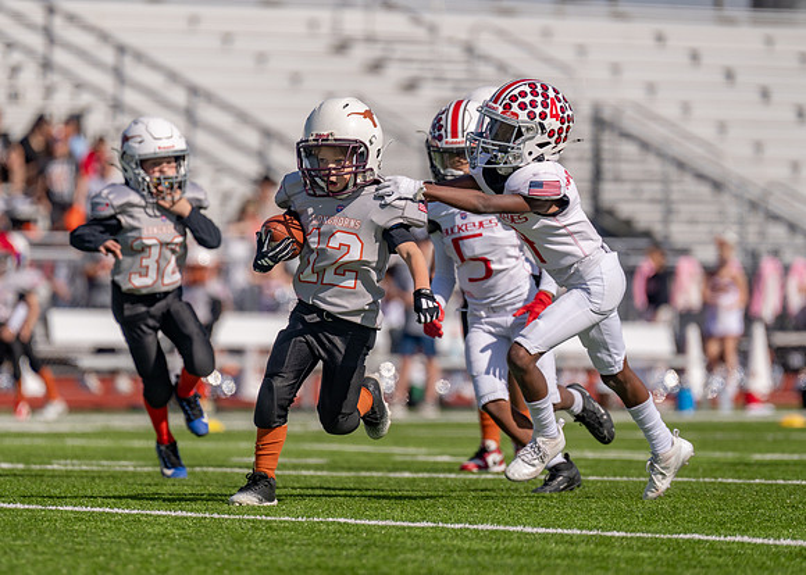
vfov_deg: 4.1
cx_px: 357
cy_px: 293
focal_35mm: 353
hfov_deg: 5.7
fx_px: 8078
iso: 125
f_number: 4
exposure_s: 1/2500
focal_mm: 280
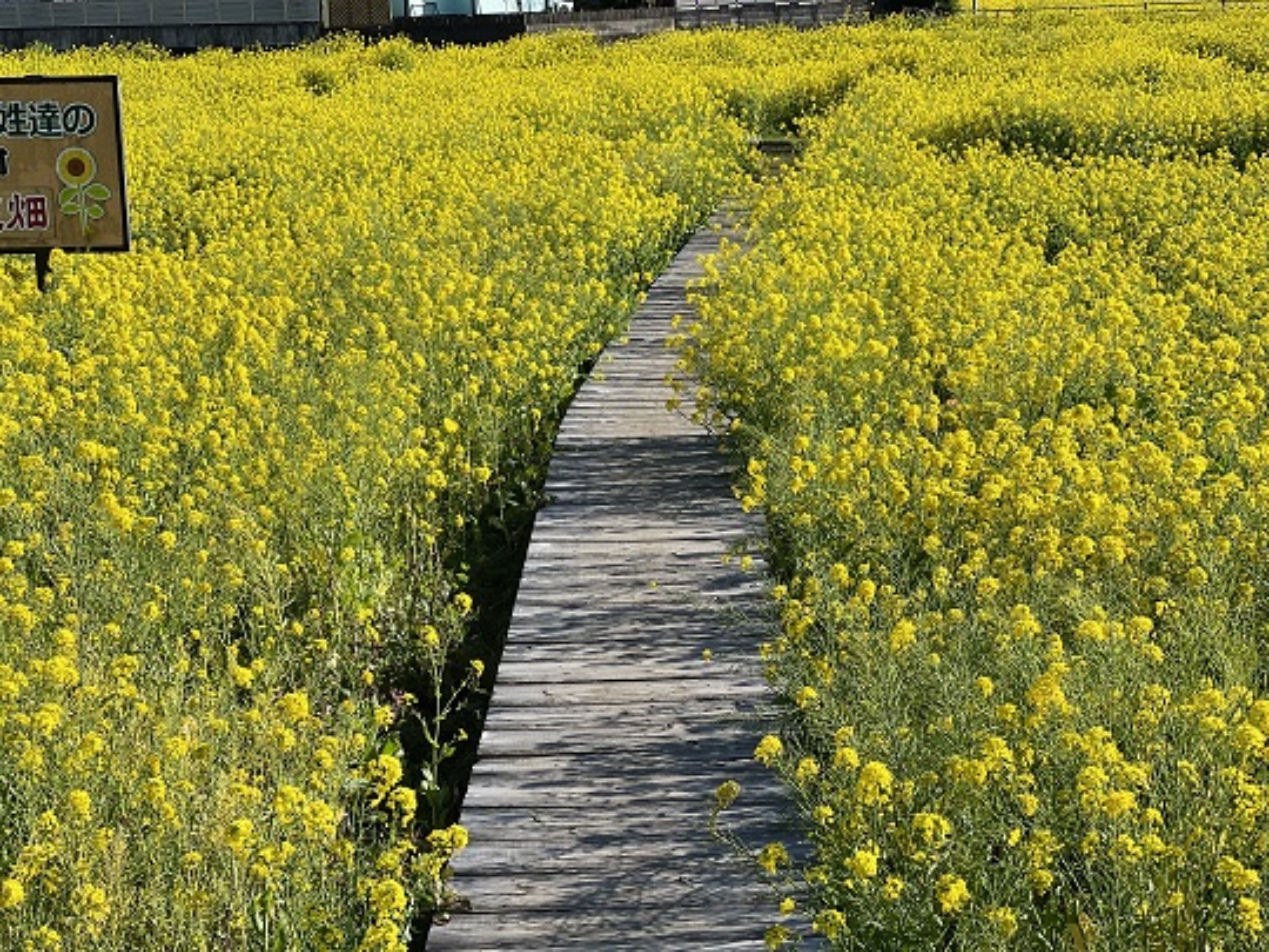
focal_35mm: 77
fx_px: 2823
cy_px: 476
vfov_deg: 19.1
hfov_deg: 25.3
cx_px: 634
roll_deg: +1.2
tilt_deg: -9.5
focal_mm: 9
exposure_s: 1/573
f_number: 2.8
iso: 32
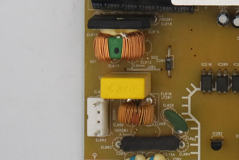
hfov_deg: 10.8
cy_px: -85
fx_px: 1235
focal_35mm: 186
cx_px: 317
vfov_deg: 7.3
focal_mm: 18
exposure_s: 1/125
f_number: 5.6
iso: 160
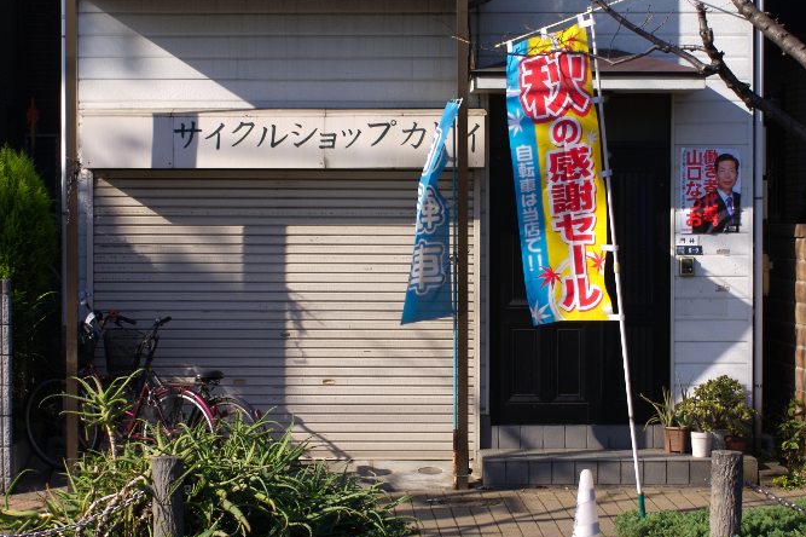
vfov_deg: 17.3
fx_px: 1762
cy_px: 299
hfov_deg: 25.8
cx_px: 408
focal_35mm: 79
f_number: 8
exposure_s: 1/160
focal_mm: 35
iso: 100
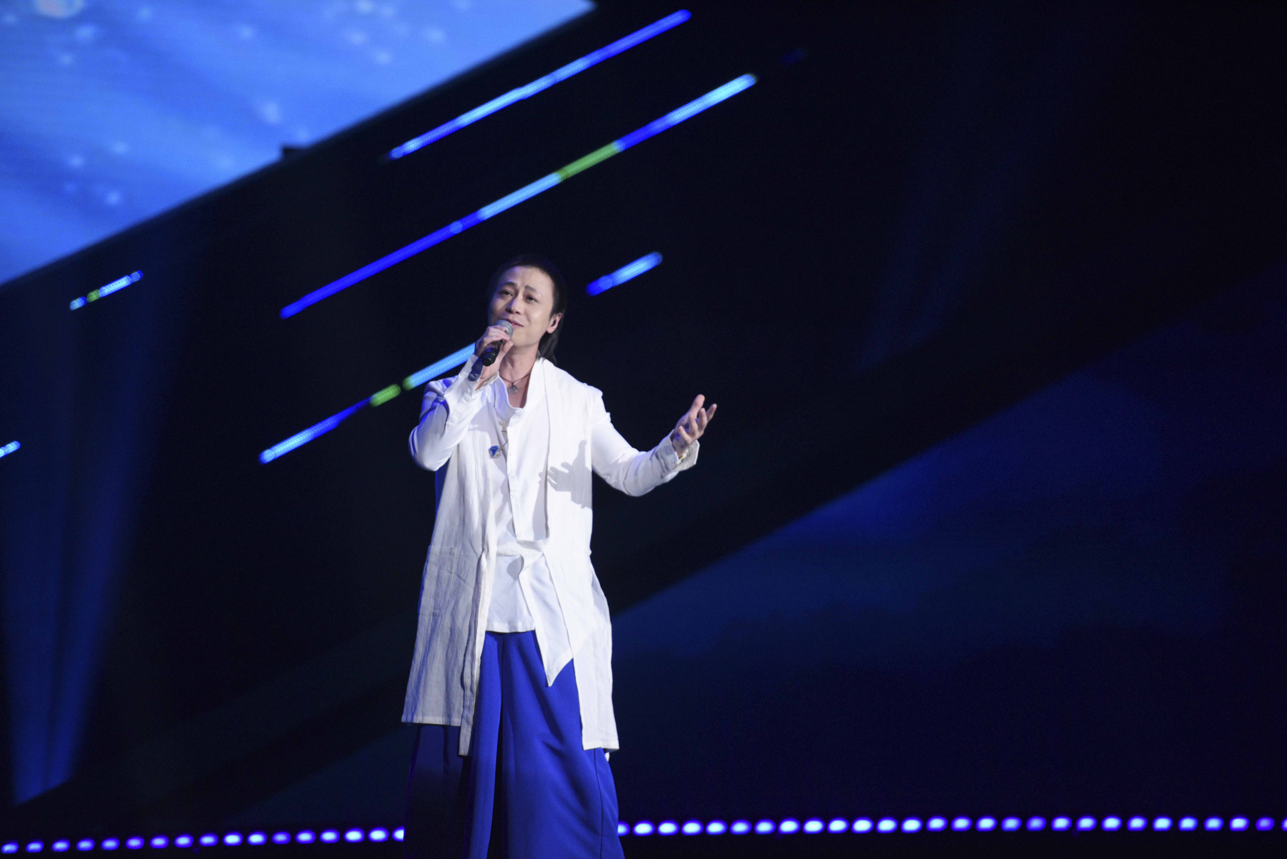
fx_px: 7152
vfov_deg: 6.9
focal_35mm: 200
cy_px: 430
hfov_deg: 10.3
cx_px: 644
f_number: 2.8
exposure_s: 1/800
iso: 1600
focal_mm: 200
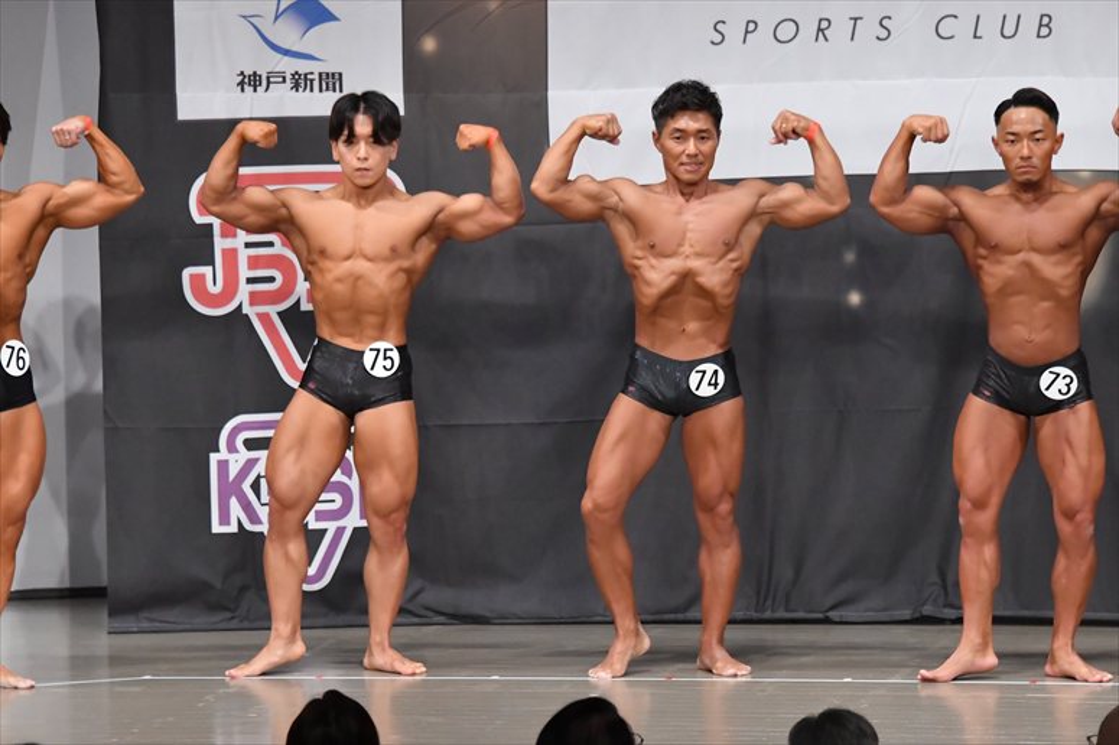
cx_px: 560
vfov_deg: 6.3
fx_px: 6742
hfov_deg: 9.5
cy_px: 372
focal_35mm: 217
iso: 6400
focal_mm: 145
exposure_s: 1/400
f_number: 5.6
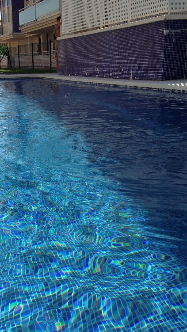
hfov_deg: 24.2
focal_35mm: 49
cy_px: 167
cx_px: 49
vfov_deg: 42.1
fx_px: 432
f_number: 2.4
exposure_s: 1/1595
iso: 50
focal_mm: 4.13
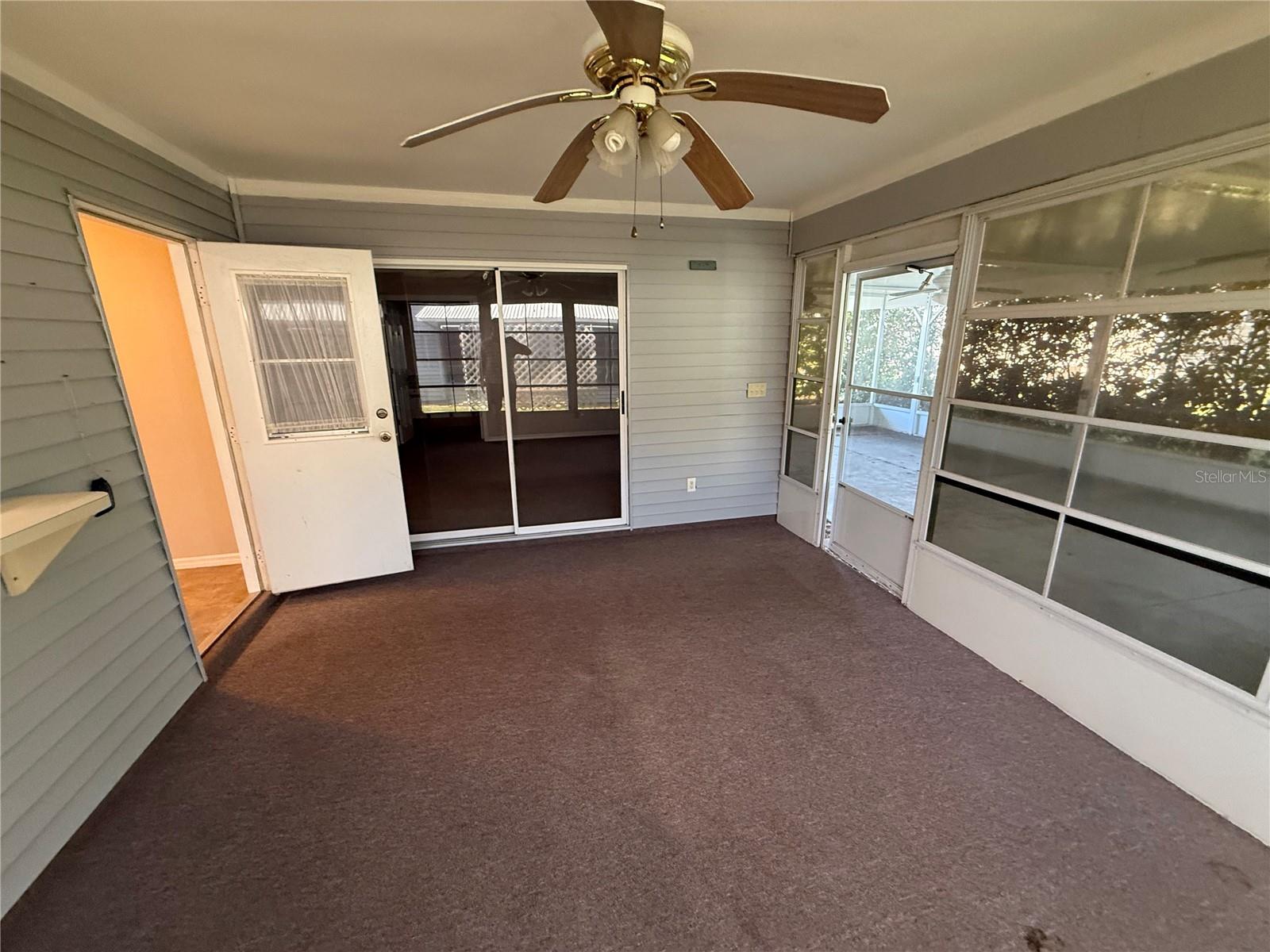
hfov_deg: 102.1
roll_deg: +0.3
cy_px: 476
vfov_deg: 85.7
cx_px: 635
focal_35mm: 14
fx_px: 514
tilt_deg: -14.8
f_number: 2.2
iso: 400
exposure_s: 1/60
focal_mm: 2.22
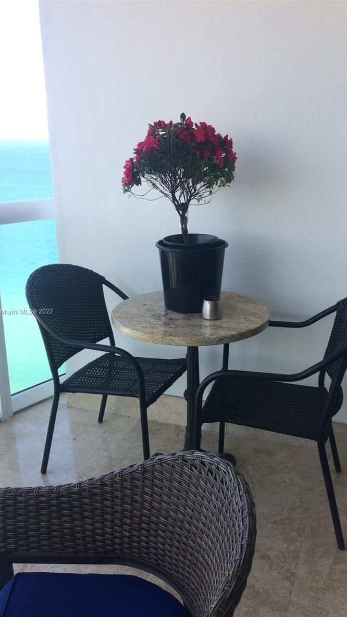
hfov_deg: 36.6
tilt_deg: -17.1
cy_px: 312
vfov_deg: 61.0
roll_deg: -0.9
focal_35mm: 32
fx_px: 524
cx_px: 192
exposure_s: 1/456
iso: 32
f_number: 2.2
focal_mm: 4.15
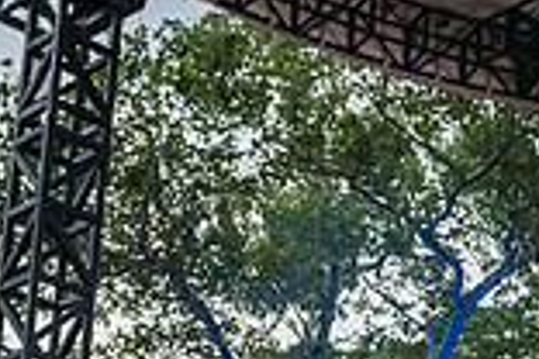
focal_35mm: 110
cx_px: 705
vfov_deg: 11.9
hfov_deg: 17.4
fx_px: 1647
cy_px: 547
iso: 4000
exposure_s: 1/800
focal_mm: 29
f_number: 4
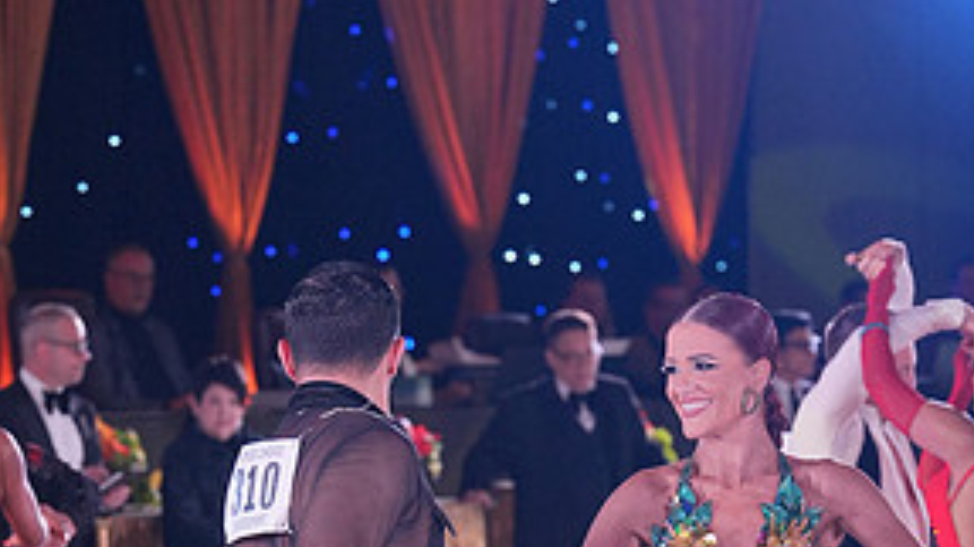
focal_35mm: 212
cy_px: 686
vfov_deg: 5.7
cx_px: 565
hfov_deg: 10.2
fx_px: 5472
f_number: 4
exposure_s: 1/400
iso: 2000
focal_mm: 100
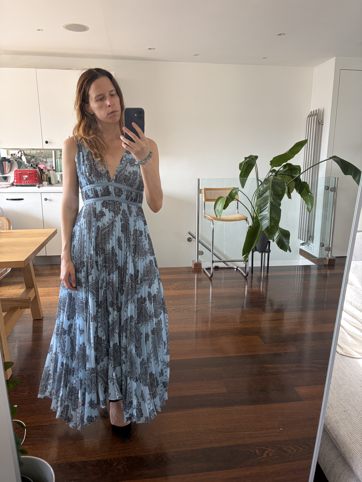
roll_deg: -2.9
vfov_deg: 67.3
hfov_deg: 53.1
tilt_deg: -24.6
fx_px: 363
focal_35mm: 26
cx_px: 181
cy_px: 241
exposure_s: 1/121
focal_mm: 5.96
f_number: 1.6
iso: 125
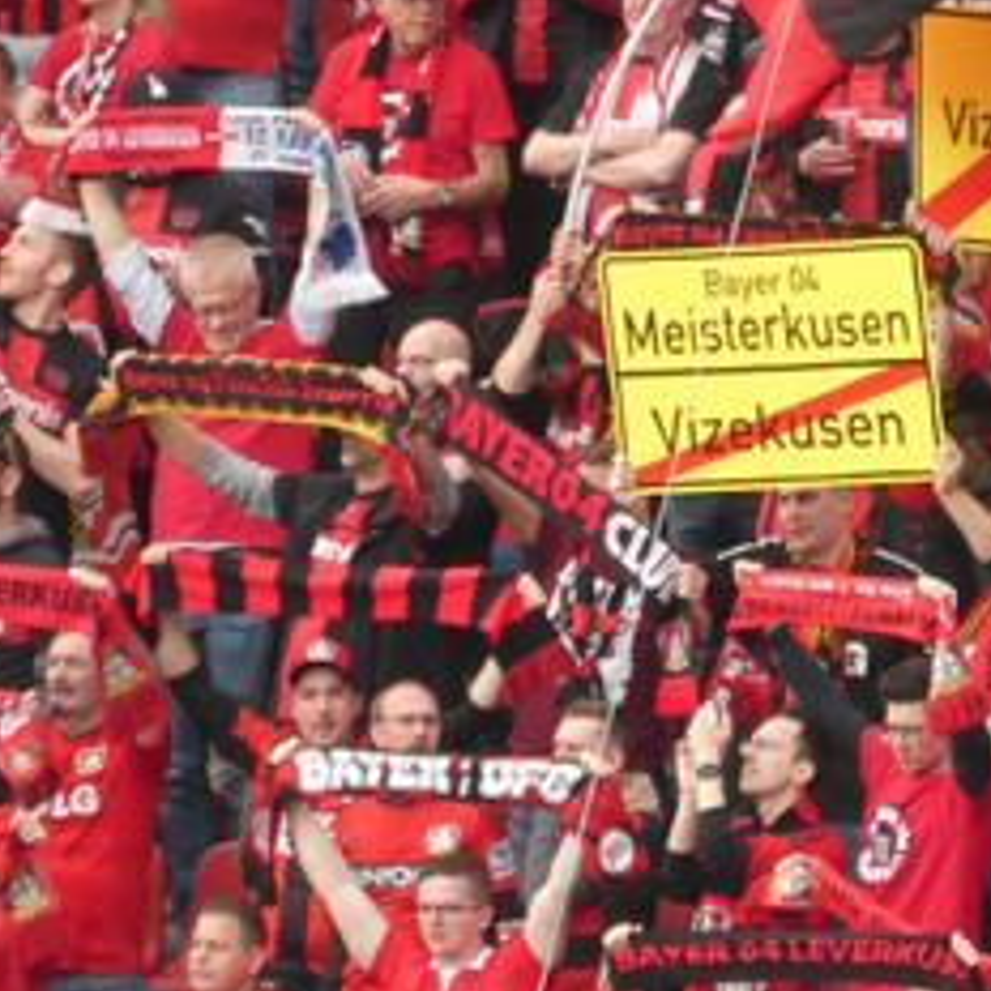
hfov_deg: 1.5
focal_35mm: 1135
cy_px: 256
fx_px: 36762
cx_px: 1230
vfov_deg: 1.5
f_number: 6
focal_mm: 83.4
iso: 320
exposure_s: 1/100
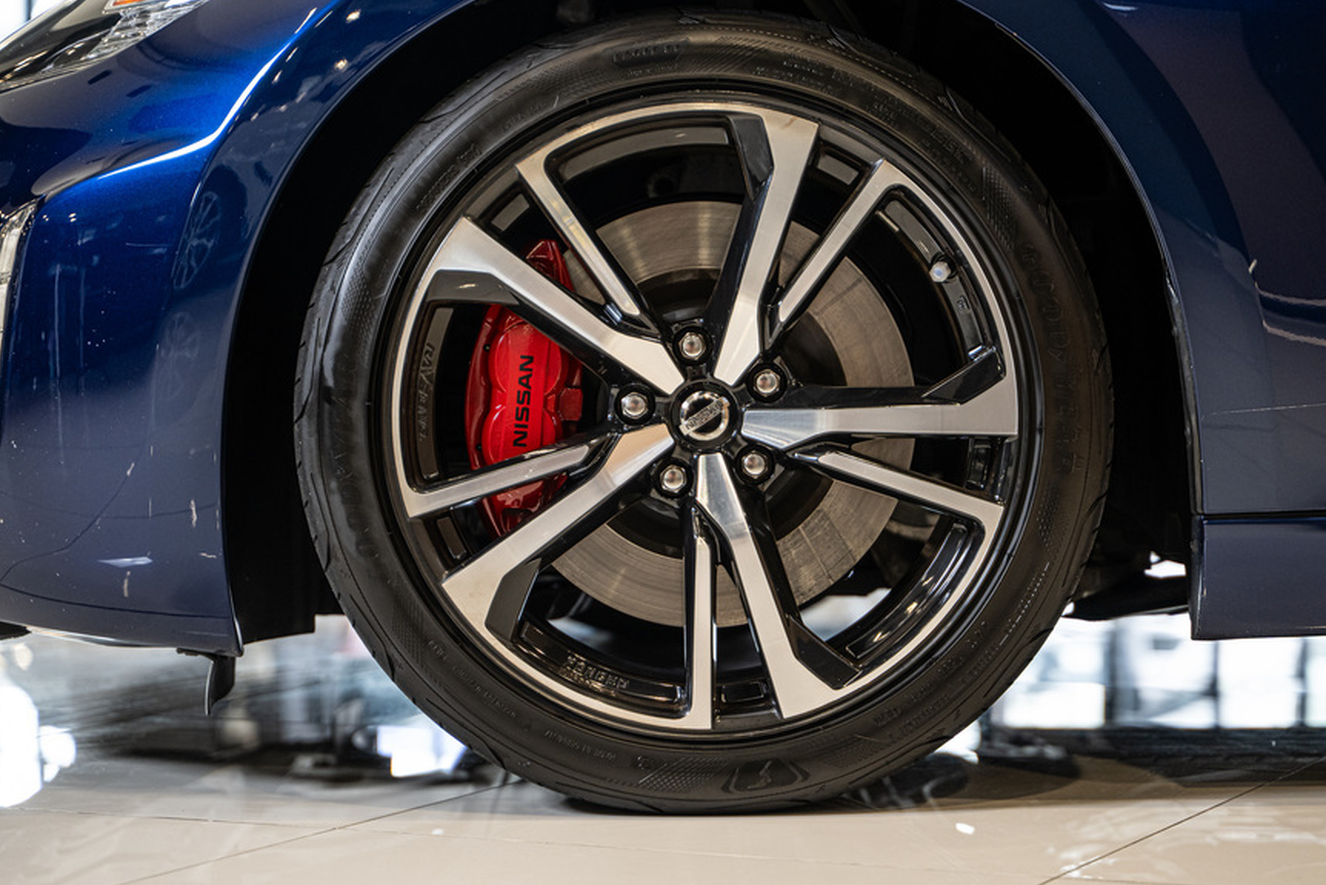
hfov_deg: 22.9
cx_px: 715
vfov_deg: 15.4
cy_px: 406
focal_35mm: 89
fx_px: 3278
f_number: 2.8
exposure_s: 1/160
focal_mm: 75
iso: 640
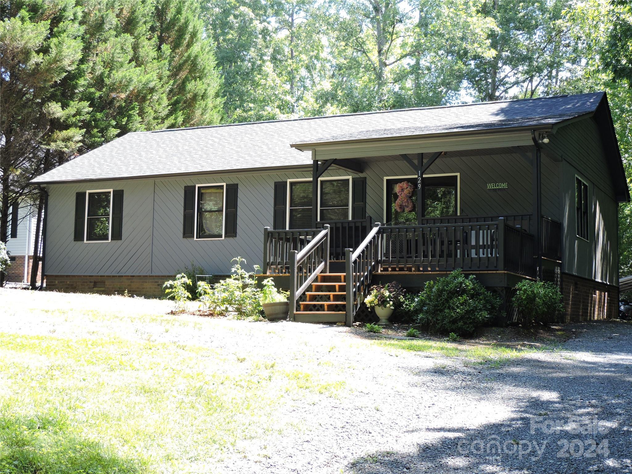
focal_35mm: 50
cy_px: 237
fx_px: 913
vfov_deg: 29.1
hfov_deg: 38.2
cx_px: 316
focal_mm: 8.9
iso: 100
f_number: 3.6
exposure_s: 1/80
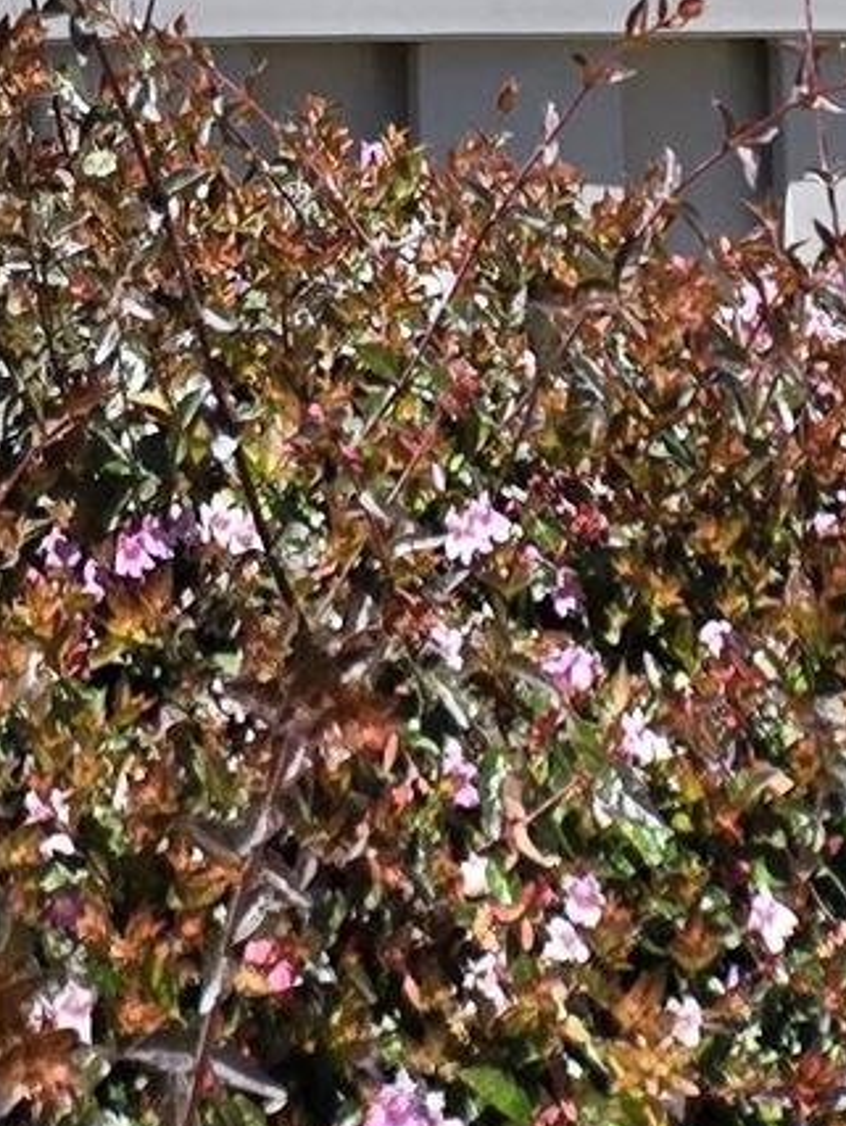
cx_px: -490
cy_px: -1872
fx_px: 4035
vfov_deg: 11.7
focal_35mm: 124
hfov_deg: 11.4
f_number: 1.8
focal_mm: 5.4
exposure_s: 1/2921
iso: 50
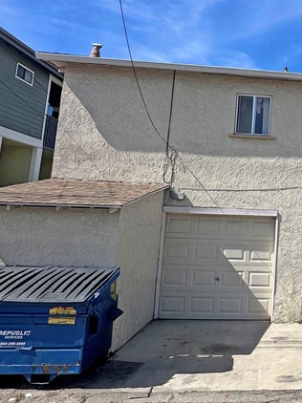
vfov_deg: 53.7
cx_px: 319
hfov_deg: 36.4
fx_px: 396
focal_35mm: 34
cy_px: 165
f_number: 2.2
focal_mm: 2.22
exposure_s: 1/2681
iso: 50
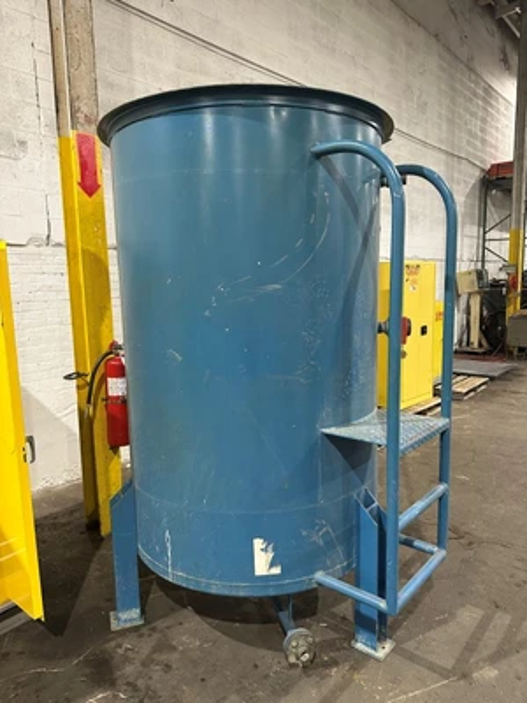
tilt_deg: -5.1
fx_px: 487
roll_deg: +1.5
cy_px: 352
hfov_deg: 56.8
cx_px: 264
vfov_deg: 71.6
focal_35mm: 24
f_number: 1.78
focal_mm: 6.86
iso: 400
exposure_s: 1/60
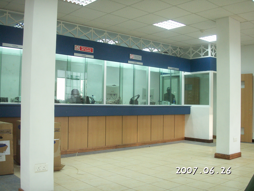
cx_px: 127
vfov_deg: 38.7
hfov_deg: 50.1
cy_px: 96
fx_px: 271
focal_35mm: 37
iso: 125
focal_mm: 7.7
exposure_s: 1/40
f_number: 3.5
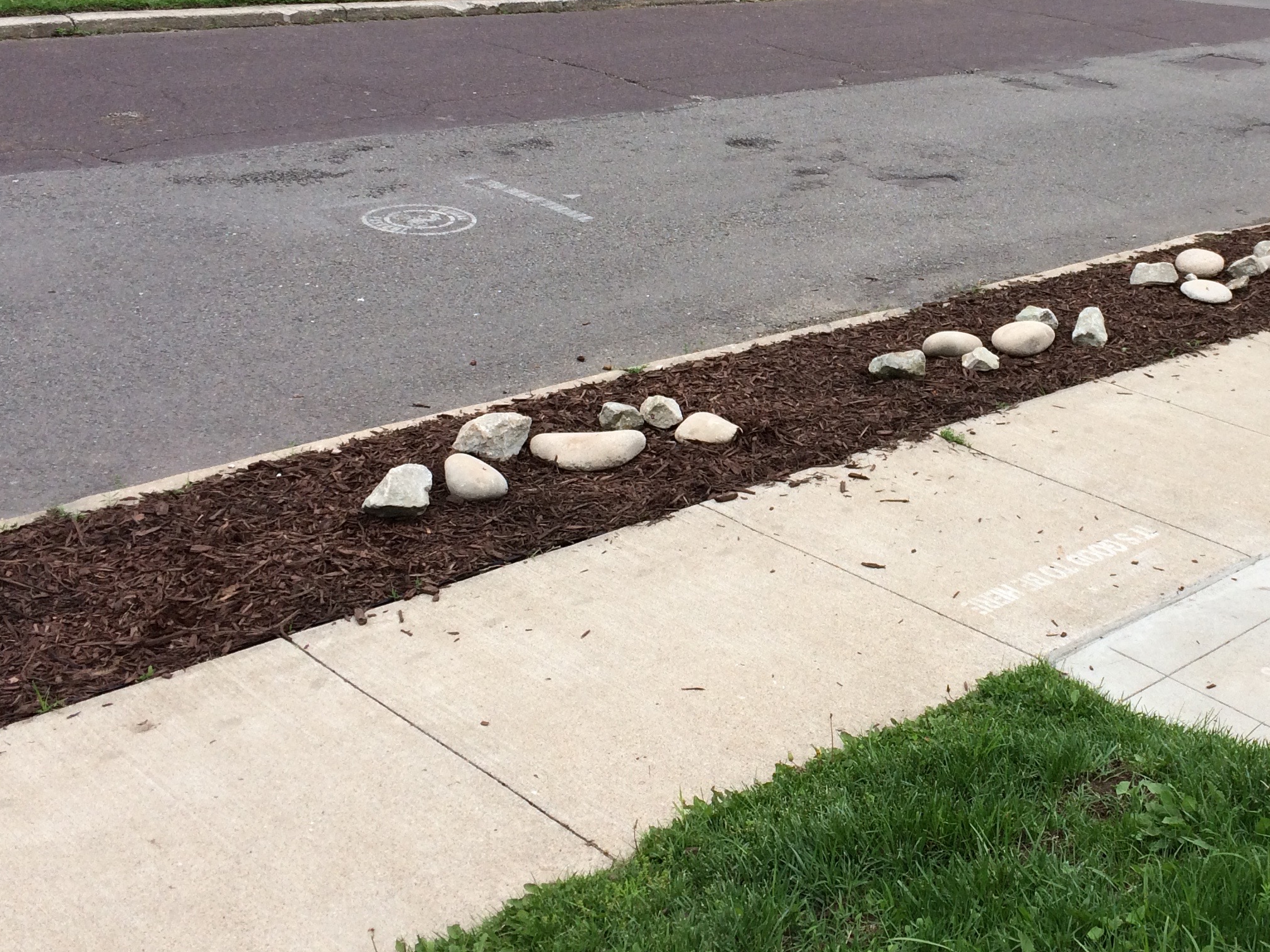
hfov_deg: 39.6
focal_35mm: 47
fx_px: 1724
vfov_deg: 30.7
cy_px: 328
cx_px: 917
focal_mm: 4.15
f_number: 2.2
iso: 32
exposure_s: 1/1466
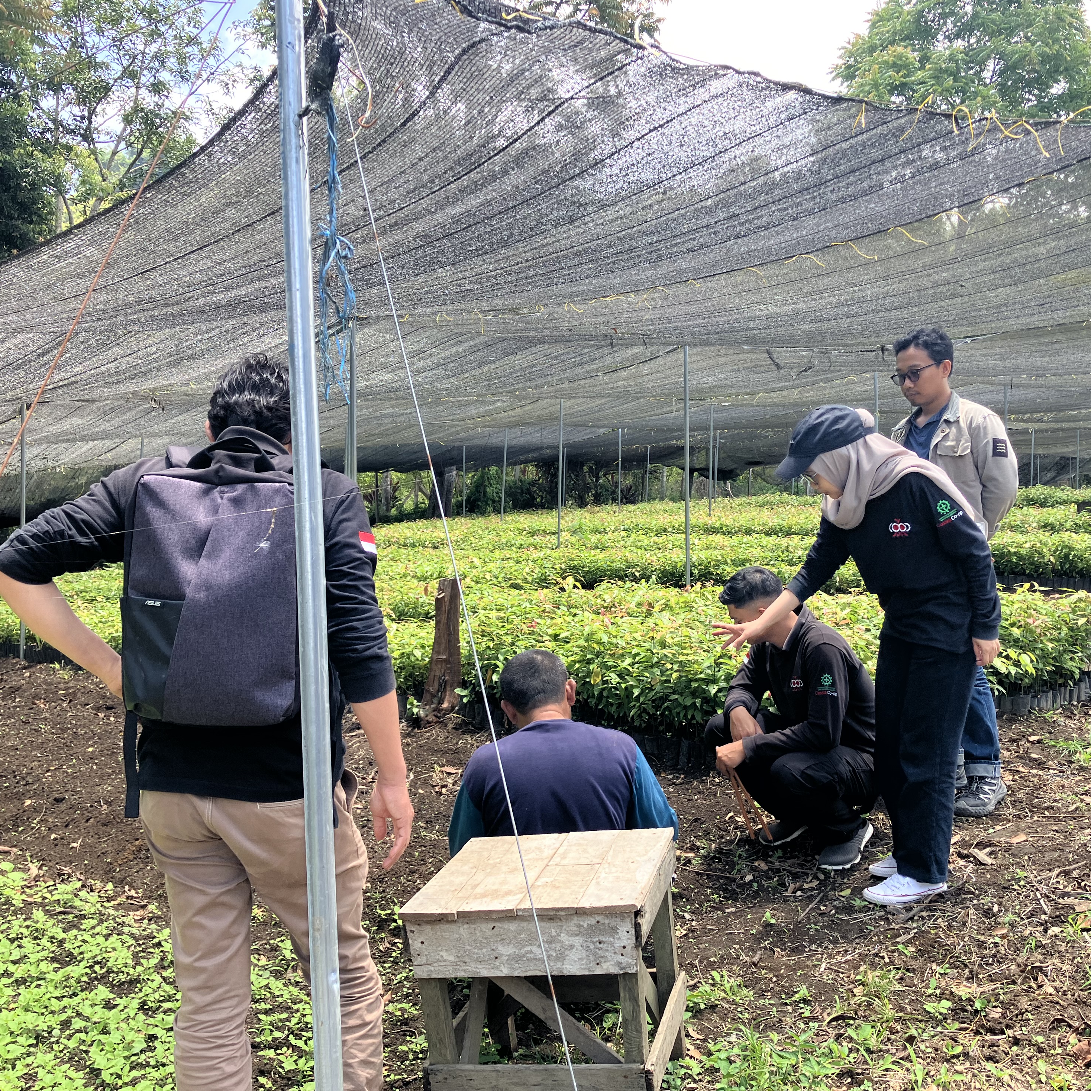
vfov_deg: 48.4
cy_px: 554
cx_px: 629
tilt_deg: +0.7
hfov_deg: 48.3
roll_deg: -1.9
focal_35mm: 34
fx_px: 1212
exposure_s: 1/284
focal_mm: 3.99
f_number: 1.8
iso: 32
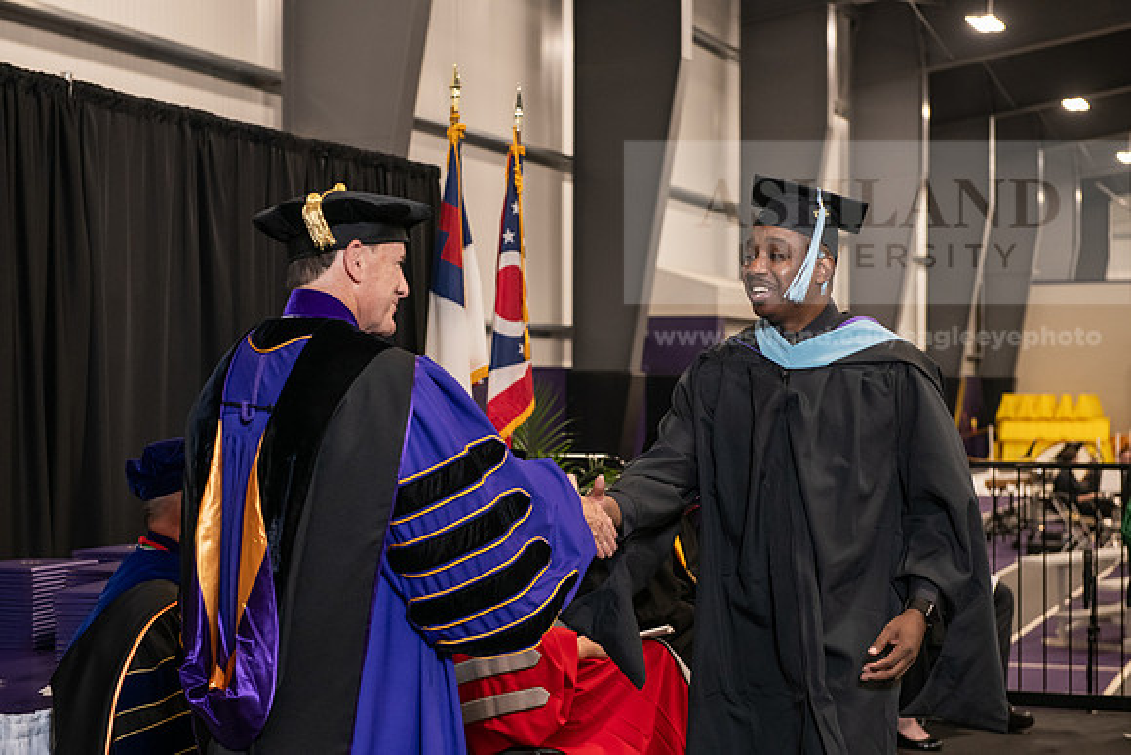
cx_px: 566
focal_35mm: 70
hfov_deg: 28.8
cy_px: 378
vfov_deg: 19.5
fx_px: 2200
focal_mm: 70
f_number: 5
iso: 2000
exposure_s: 1/125
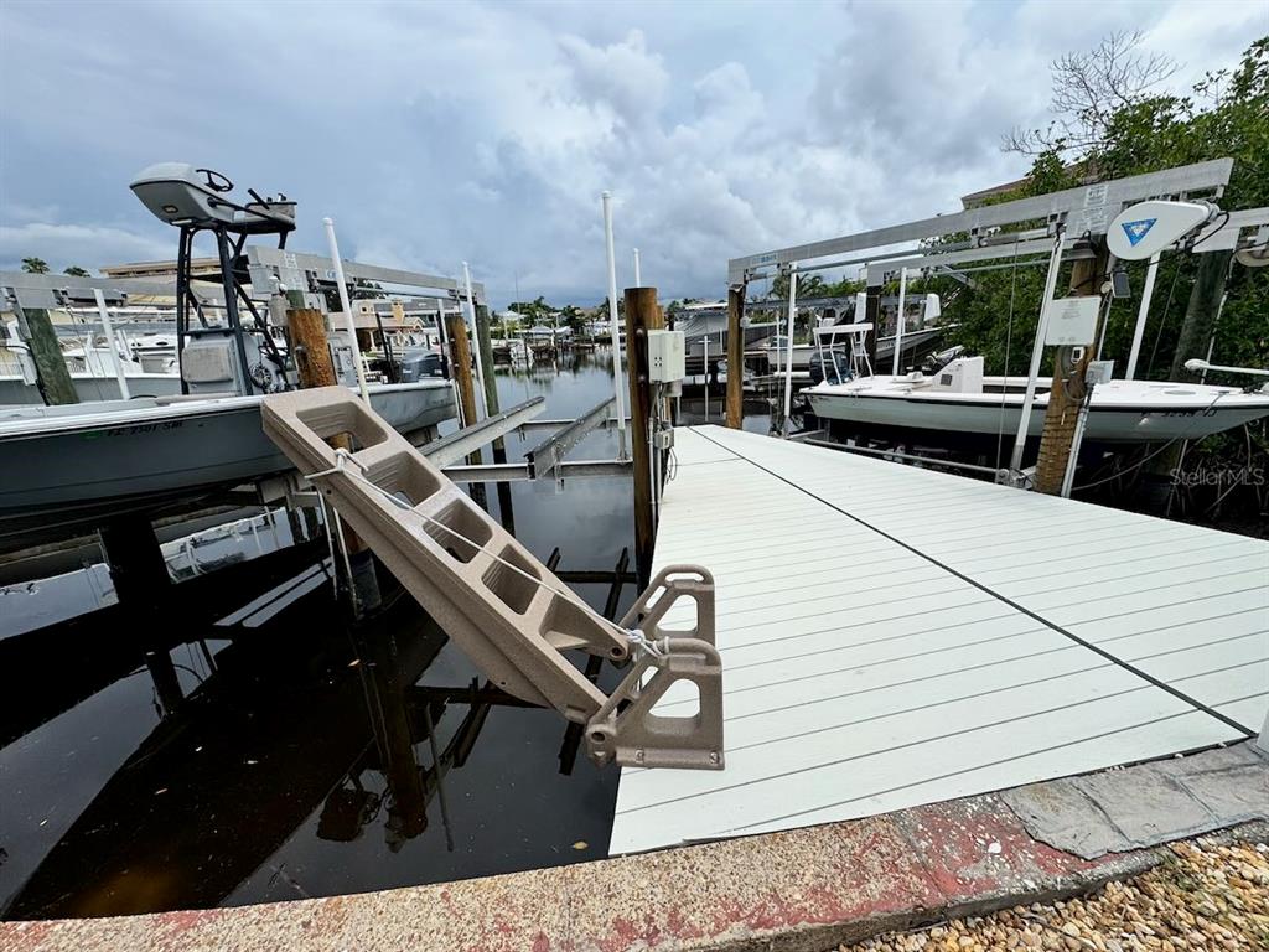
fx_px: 513
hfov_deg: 102.1
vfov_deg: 85.7
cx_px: 634
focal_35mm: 14
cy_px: 476
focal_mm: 2.22
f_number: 2.2
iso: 50
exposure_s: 1/2146
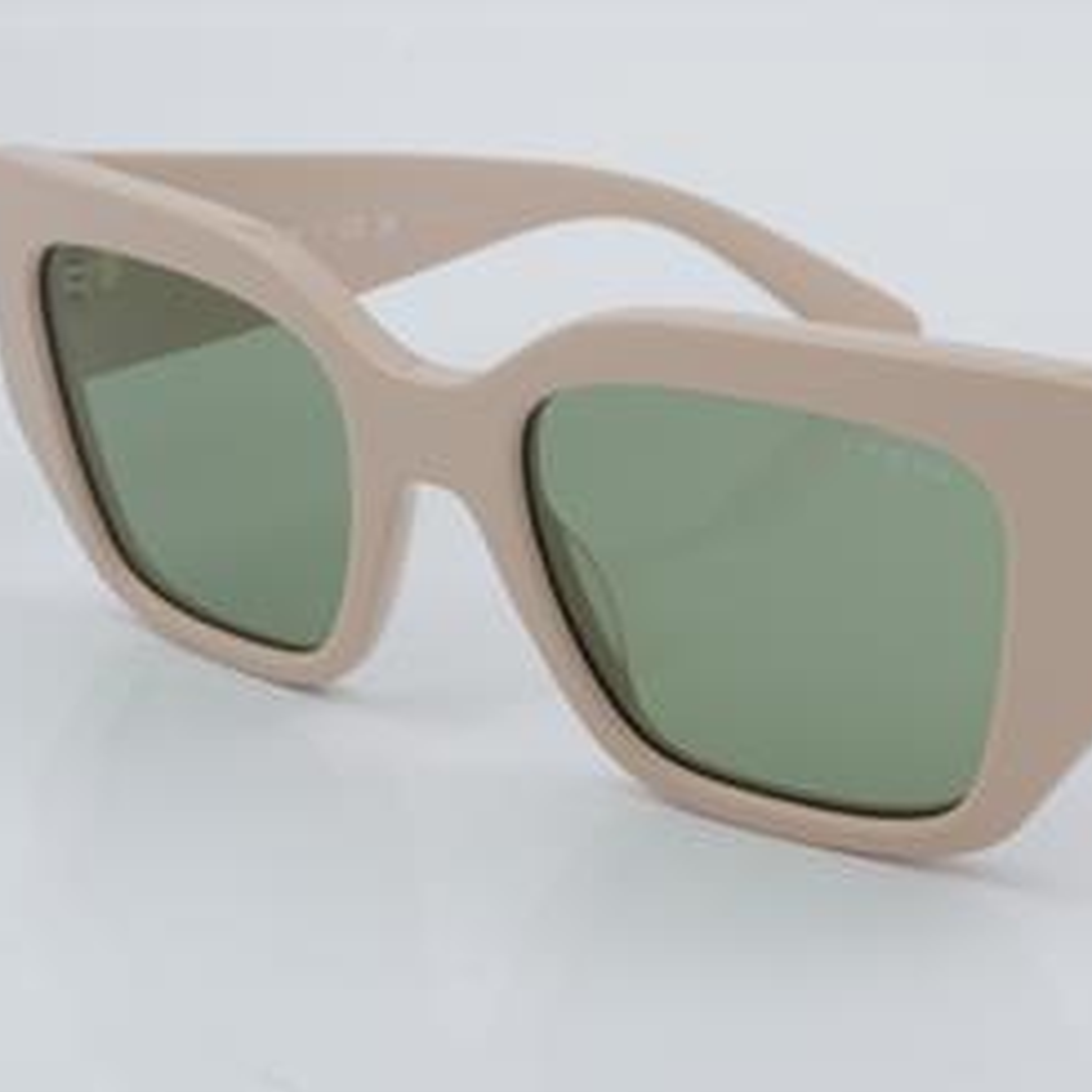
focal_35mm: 104
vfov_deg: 16.7
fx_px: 3712
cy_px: 513
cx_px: 842
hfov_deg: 16.6
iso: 100
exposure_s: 1/4
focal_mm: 50
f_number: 32
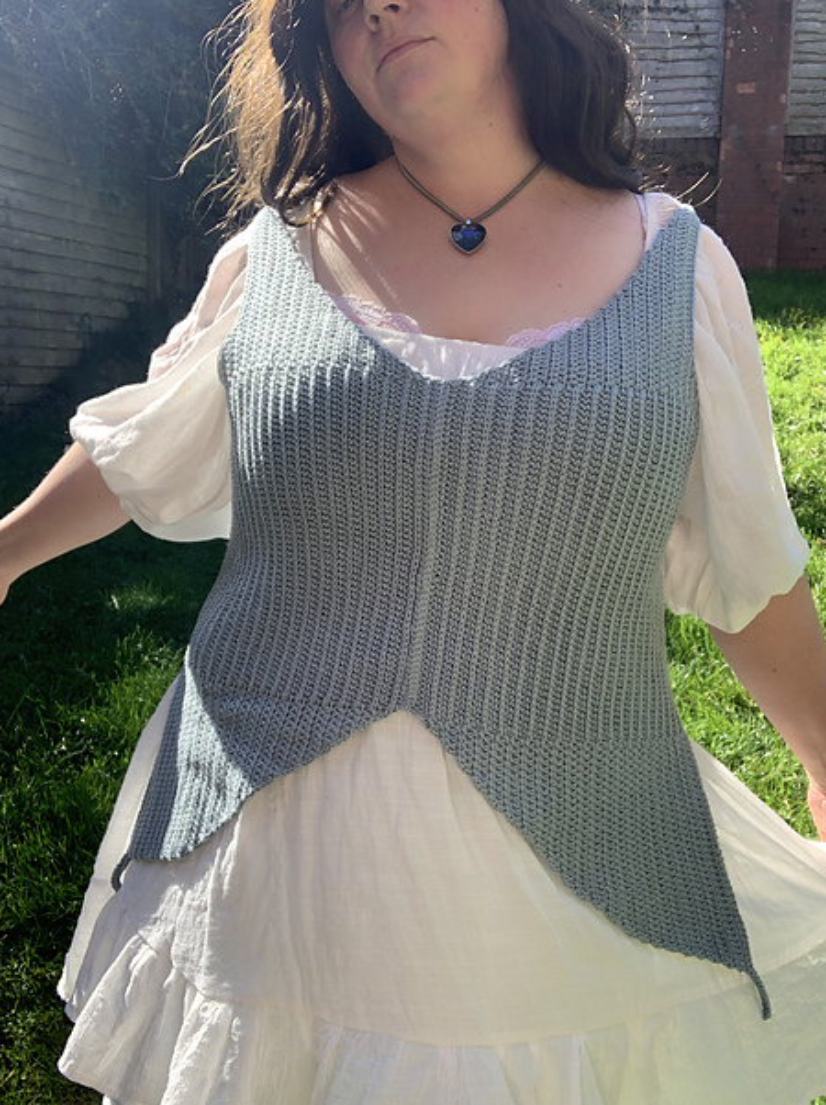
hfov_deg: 41.7
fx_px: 1084
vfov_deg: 54.0
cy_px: 586
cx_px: 430
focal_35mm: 34
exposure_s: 1/294
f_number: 2.2
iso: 16
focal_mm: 2.87
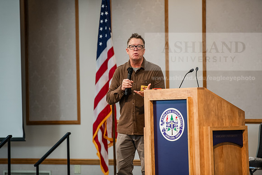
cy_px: 88
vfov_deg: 6.9
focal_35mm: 200
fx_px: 1456
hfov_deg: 10.3
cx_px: 131
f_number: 3.2
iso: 1600
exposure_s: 1/200
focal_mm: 200
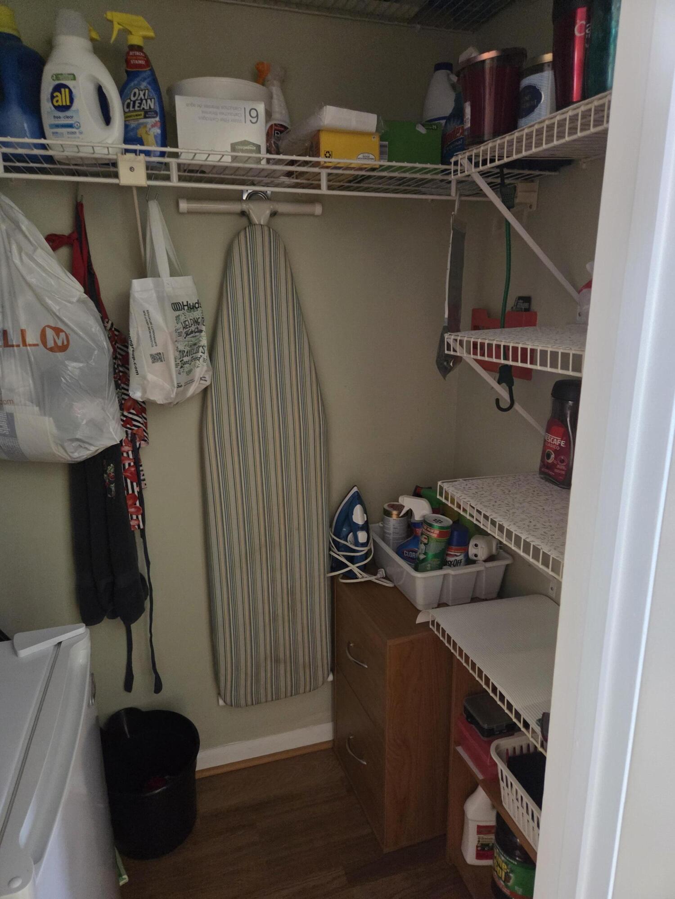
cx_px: 338
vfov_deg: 73.9
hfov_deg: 58.9
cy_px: 450
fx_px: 598
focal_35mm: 23
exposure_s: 1/60
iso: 1600
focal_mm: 5.4
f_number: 1.8
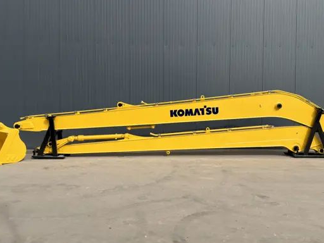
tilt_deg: -1.6
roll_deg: -0.8
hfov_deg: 60.0
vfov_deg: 46.8
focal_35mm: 30
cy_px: 121
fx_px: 281
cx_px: 165
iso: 64
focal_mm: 6.76
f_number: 1.78
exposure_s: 1/2915
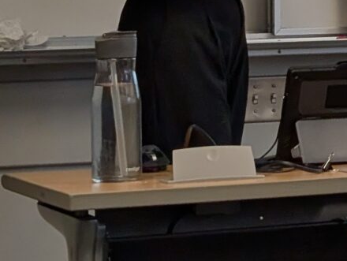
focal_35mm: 214
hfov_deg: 8.7
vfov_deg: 6.8
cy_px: -140
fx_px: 2148
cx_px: 707
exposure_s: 1/120
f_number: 1.68
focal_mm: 6.9
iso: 130
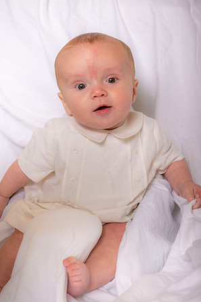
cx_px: 101
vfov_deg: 28.5
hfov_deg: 19.2
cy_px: 151
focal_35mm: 71
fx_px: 595
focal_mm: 70
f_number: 5.6
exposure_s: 1/200
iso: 250
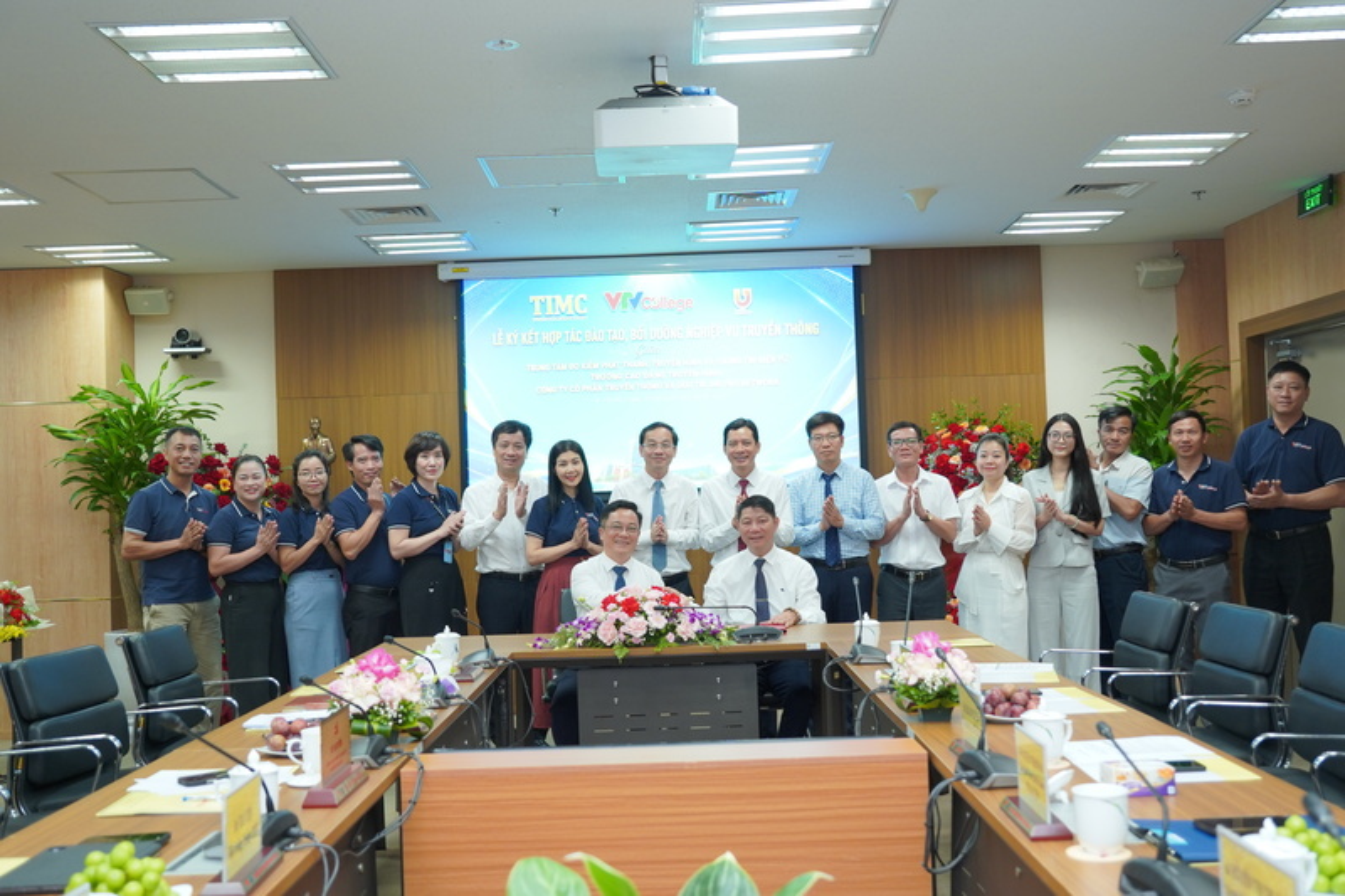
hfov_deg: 51.9
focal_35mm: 37
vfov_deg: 35.9
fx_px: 1382
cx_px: 672
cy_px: 448
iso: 800
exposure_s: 1/100
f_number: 2.8
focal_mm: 24.7
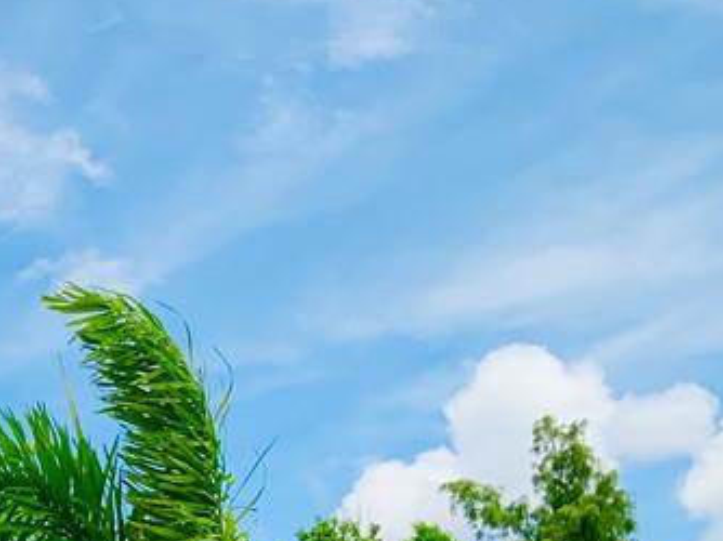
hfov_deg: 20.1
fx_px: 1858
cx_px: -229
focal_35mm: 89
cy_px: 677
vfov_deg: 15.8
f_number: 1.8
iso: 20
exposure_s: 1/2427
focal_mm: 3
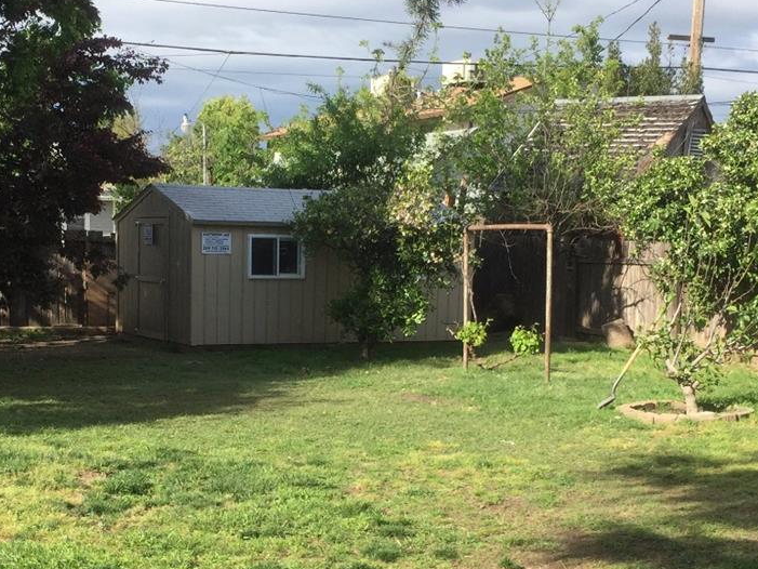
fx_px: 1358
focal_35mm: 62
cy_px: 458
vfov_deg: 23.3
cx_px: 305
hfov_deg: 31.1
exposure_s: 1/1199
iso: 32
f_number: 2.2
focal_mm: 4.15
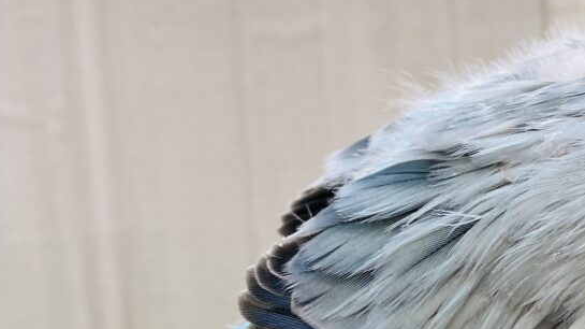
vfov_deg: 20.0
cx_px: 584
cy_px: 135
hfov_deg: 32.2
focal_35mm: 60
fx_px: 930
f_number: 1.8
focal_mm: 4.25
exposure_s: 1/100
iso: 64
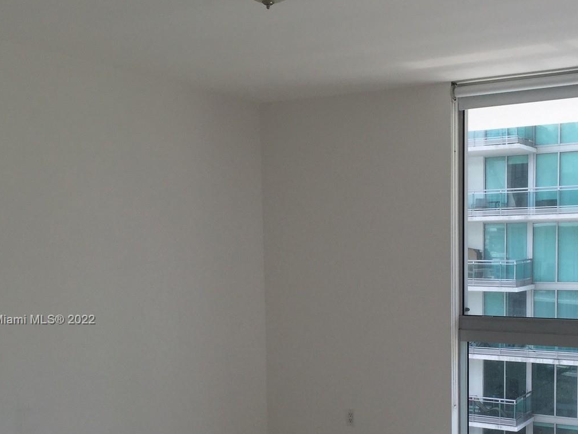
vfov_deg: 31.0
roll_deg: +0.4
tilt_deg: -4.7
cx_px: 370
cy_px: 320
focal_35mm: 46
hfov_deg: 40.9
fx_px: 768
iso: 32
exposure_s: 1/344
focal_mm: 4.15
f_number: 2.2
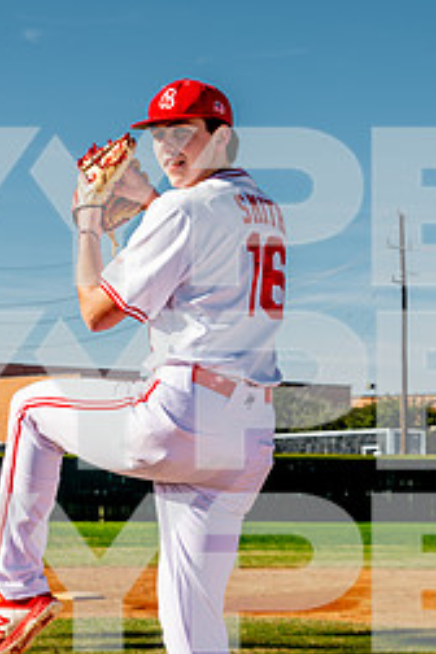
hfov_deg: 12.8
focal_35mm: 107
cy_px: 392
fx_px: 1944
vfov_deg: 19.1
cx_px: 166
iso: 100
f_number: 6.3
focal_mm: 60
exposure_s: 1/320
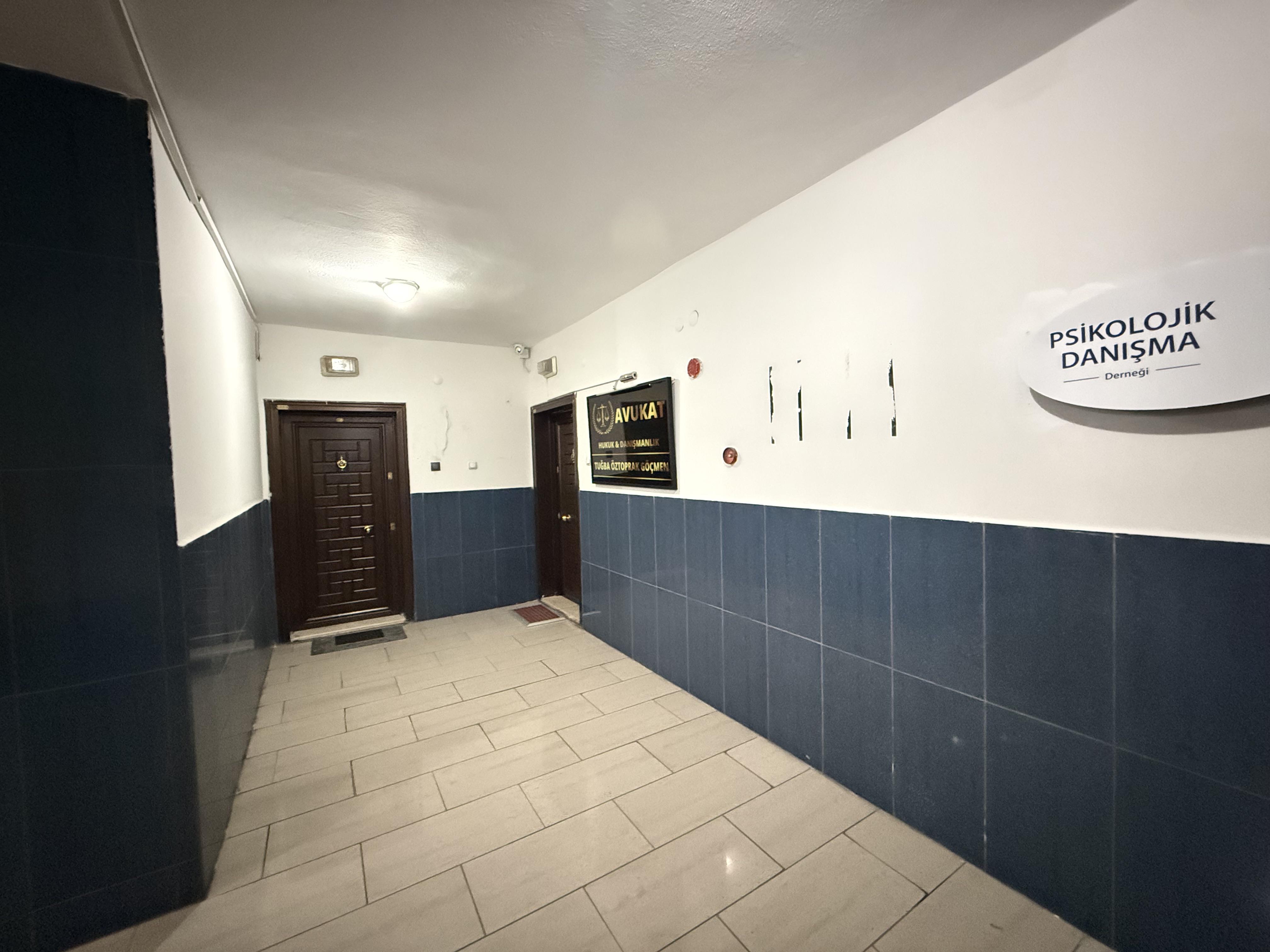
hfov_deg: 102.1
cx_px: 635
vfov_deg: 85.7
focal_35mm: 14
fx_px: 514
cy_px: 476
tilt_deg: -1.1
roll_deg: +1.1
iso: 2000
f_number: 2.2
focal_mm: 2.22
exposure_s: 1/25
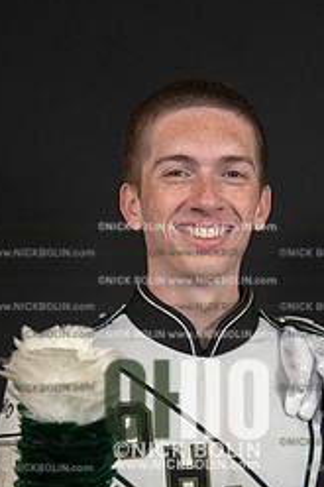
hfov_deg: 19.7
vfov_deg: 28.4
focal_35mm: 69
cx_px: 187
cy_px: 414
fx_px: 933
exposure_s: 1/640
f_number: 5.6
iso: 2000
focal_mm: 38
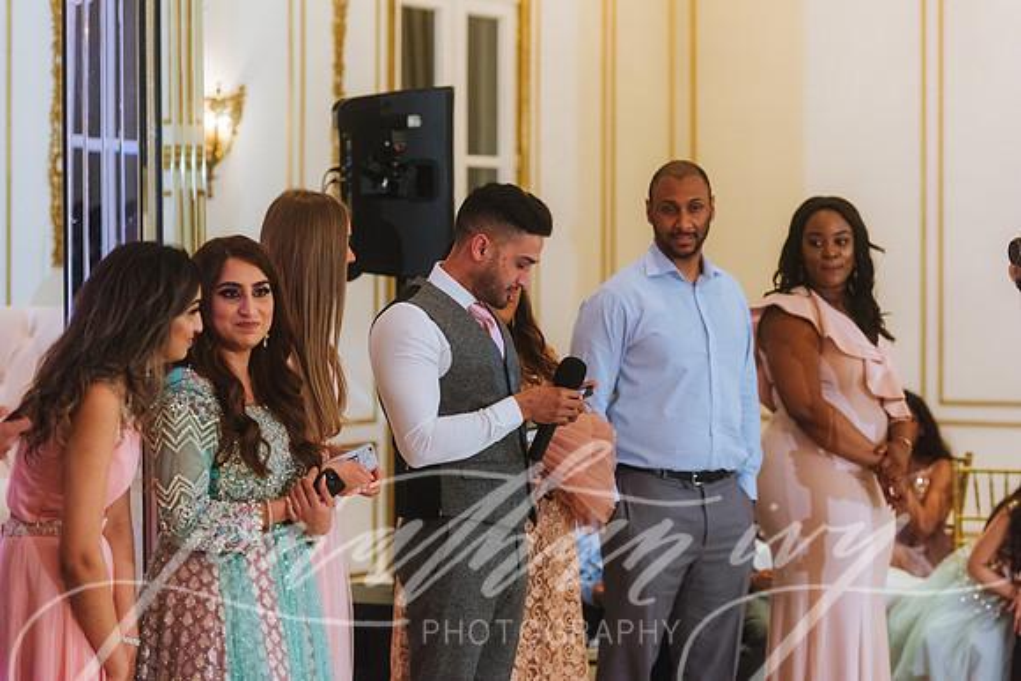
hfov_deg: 17.1
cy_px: 340
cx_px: 510
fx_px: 3404
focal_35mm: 120
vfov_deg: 11.4
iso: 2000
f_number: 2.8
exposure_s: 1/160
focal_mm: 120
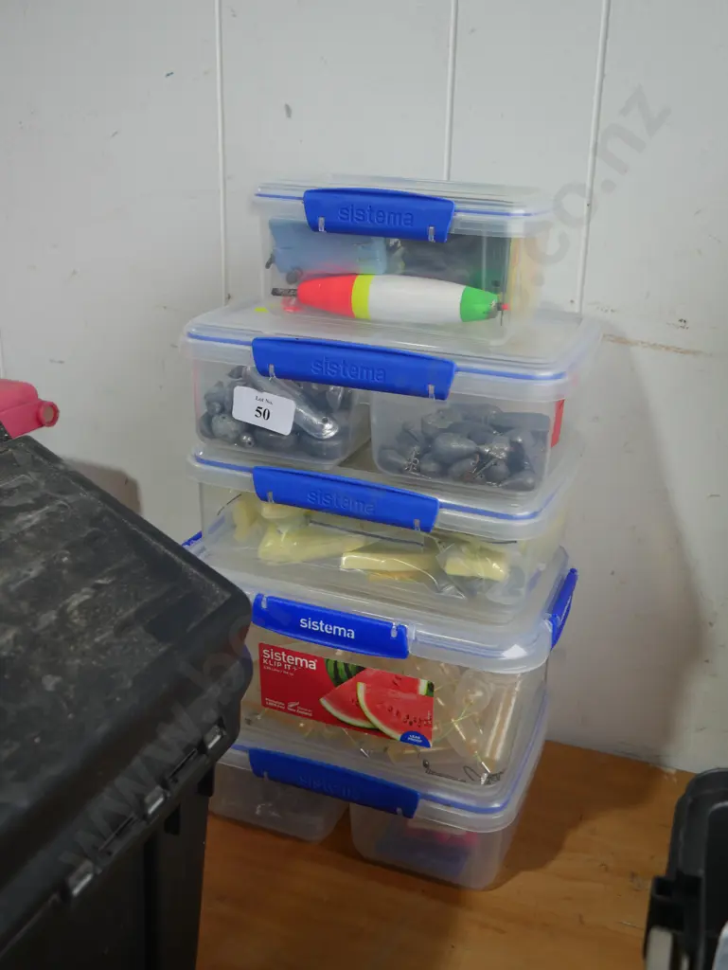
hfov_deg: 41.8
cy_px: 485
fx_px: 953
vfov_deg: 53.9
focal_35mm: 34
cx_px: 364
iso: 200
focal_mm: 17
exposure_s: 1/100
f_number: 4
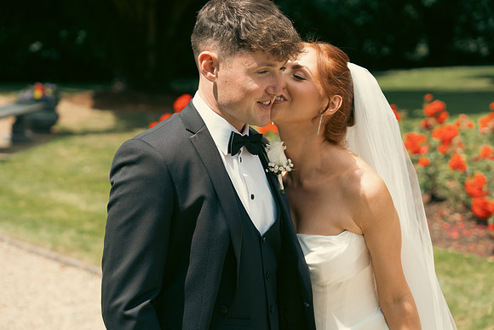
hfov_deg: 28.8
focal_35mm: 70
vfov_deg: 19.5
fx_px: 961
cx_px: 247
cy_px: 165
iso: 400
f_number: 3.5
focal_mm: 70
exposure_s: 1/2000
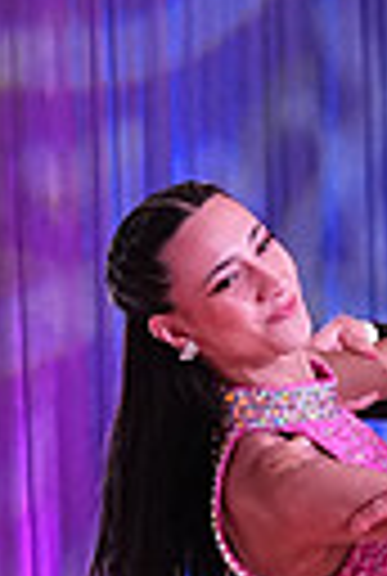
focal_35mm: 434
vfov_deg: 4.7
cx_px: 353
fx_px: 6960
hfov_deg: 3.2
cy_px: 810
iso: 3200
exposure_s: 1/250
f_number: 6.3
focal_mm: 64
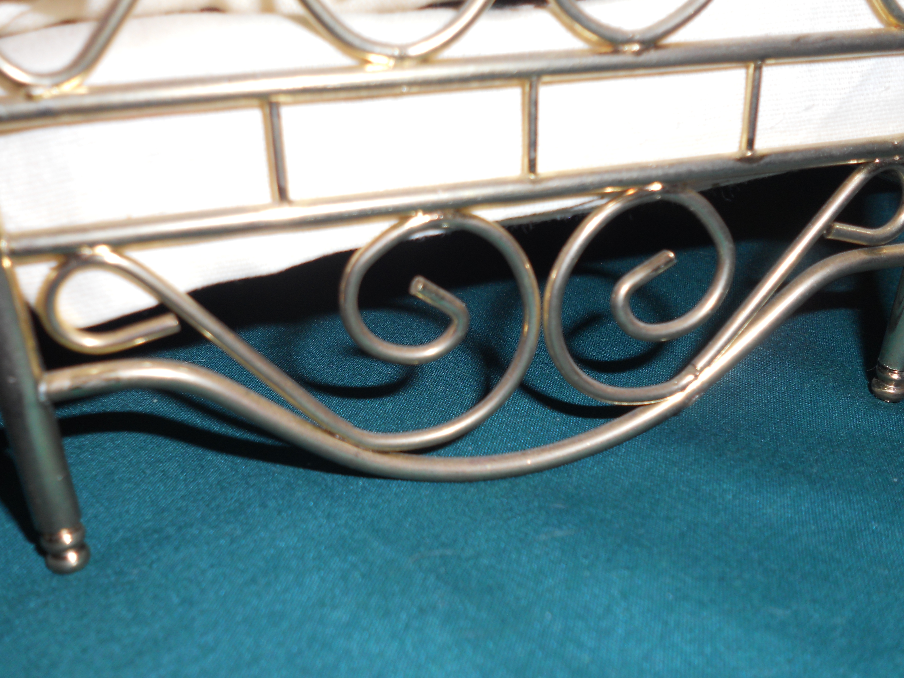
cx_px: 433
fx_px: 940
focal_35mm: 36
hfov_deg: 51.3
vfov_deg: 39.6
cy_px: 365
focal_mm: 5.8
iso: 80
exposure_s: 1/25
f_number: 8.8
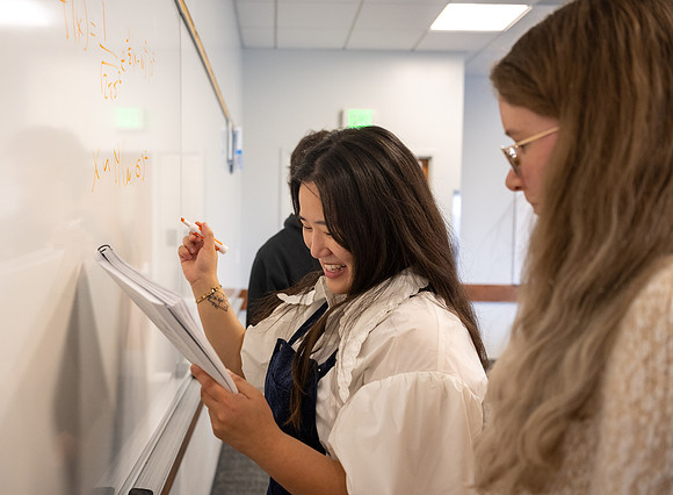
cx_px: 282
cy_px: 261
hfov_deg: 53.6
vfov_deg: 40.9
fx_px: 663
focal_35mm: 34
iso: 800
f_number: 3.2
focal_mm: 30.5
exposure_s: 1/160
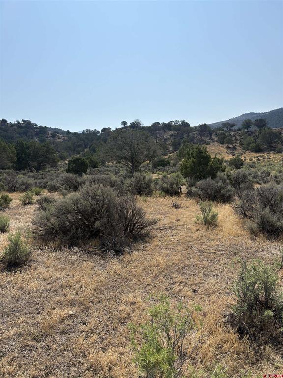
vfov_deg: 67.3
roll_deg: +4.7
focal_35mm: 26
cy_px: 189
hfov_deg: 53.1
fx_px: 283
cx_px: 142
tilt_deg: -1.4
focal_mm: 5.96
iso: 50
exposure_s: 1/6329
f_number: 1.6
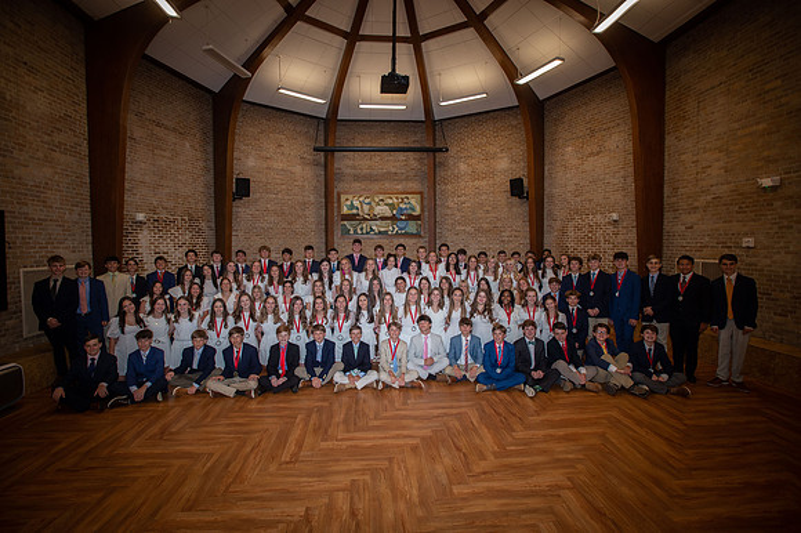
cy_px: 266
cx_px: 400
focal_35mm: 17
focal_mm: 17
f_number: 4.5
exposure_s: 1/160
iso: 2000
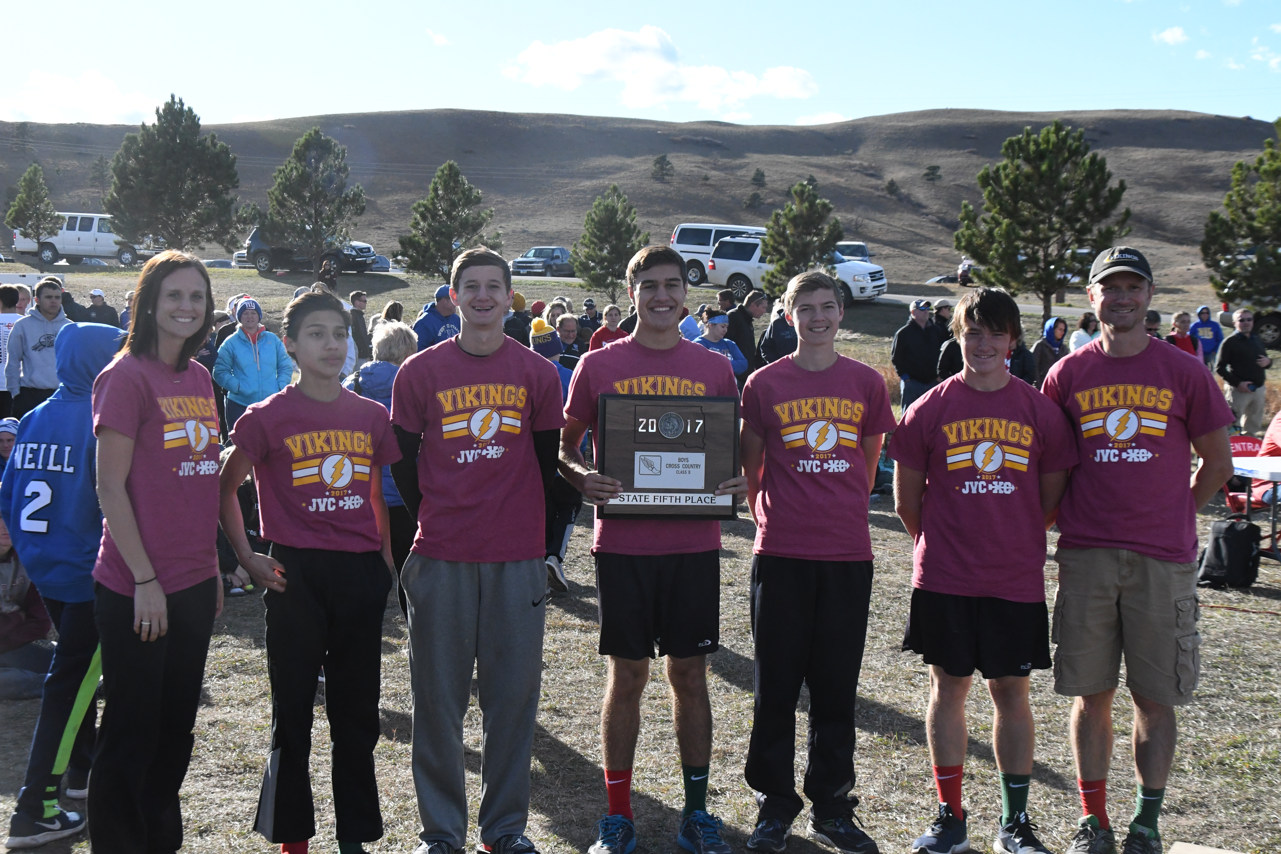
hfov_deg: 43.6
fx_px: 1601
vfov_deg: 29.9
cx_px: 640
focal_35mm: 45
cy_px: 427
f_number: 8
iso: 2500
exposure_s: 1/3200
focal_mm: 30
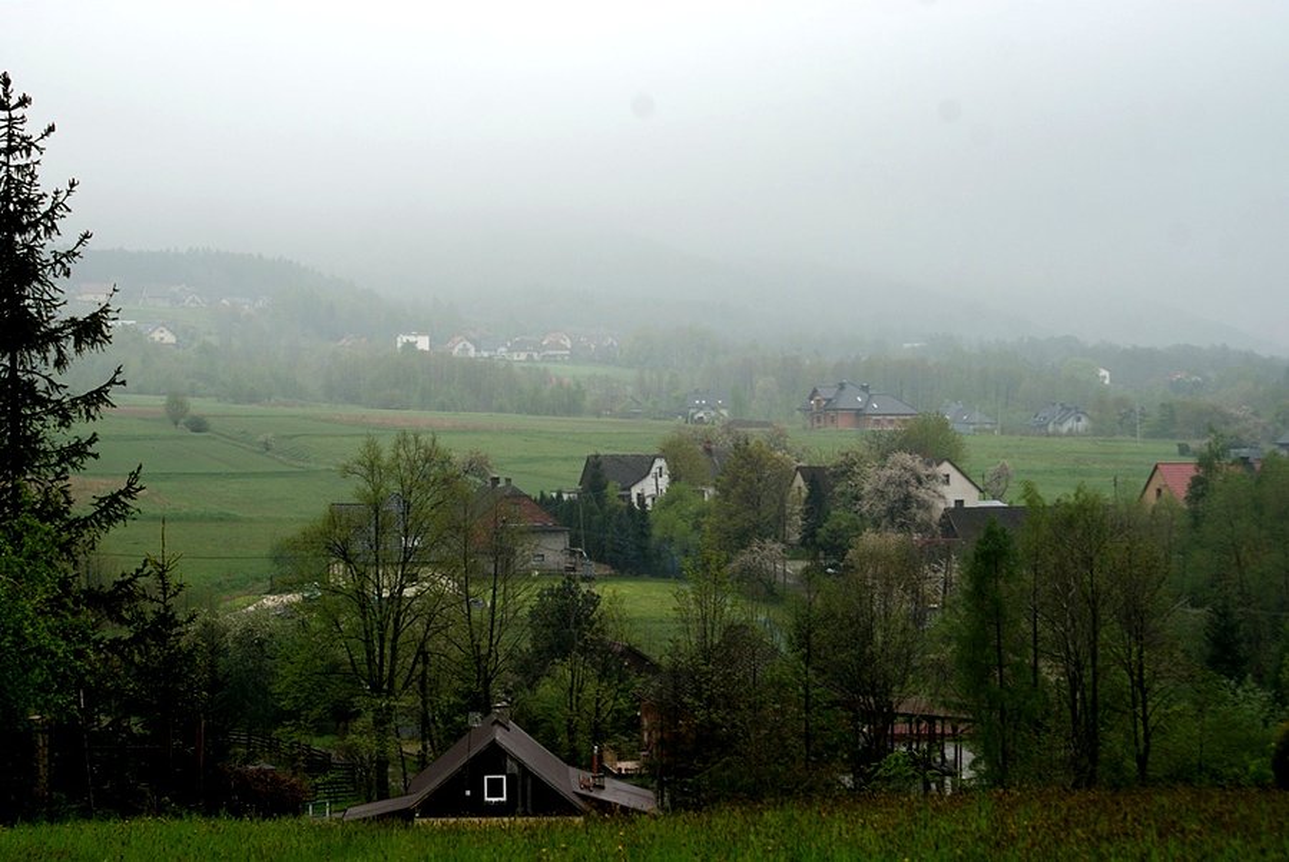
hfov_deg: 24.6
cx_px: 644
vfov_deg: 16.6
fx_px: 2957
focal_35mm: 82
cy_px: 431
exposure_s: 1/100
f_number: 8
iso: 100
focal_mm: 55
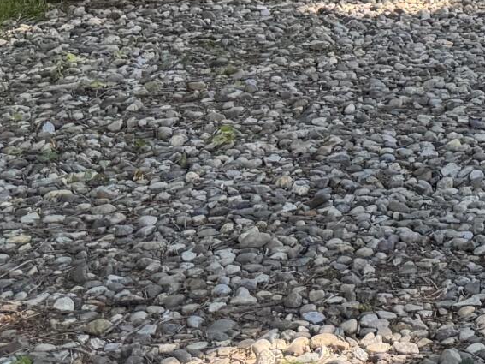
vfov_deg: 10.7
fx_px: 1779
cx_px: 1141
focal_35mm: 127
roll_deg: +0.6
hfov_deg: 12.4
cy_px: -356
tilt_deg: -0.7
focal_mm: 6.76
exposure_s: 1/577
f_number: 1.78
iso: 80
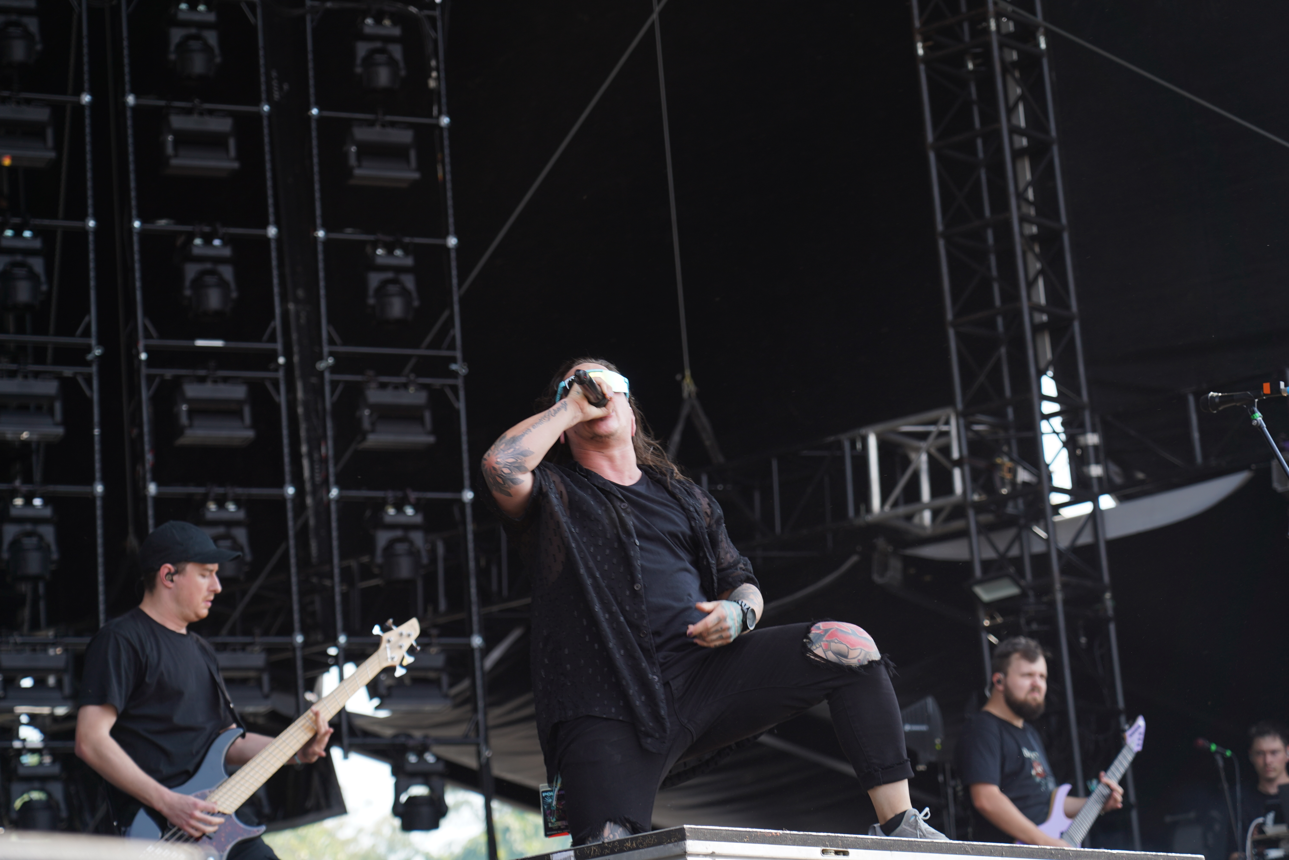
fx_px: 3759
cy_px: 430
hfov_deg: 19.5
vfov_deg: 13.0
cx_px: 644
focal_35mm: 105
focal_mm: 105
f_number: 4.5
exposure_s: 1/160
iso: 100
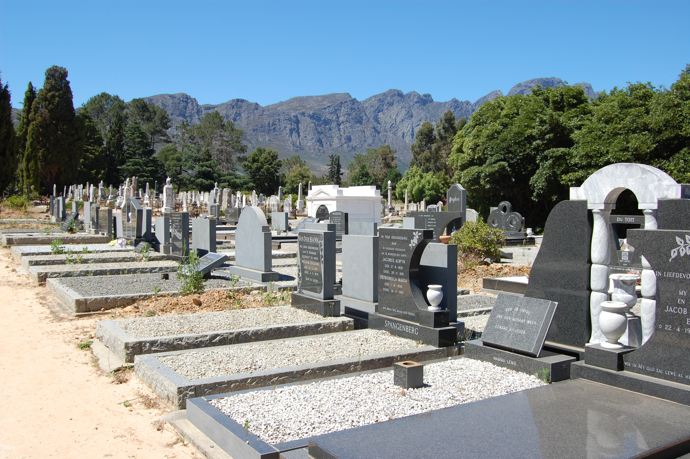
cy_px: 230
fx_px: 632
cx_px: 345
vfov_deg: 39.9
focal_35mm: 33
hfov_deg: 57.3
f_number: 9
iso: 200
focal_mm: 22
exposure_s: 1/320
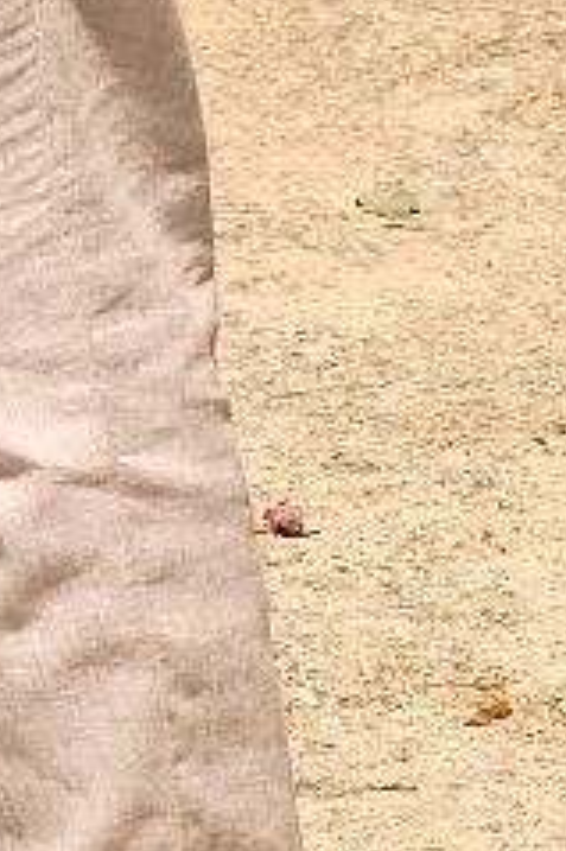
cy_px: -1478
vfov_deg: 4.4
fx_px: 10698
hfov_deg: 3.0
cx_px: -683
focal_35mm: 453
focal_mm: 40.7
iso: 160
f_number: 5.6
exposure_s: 1/950
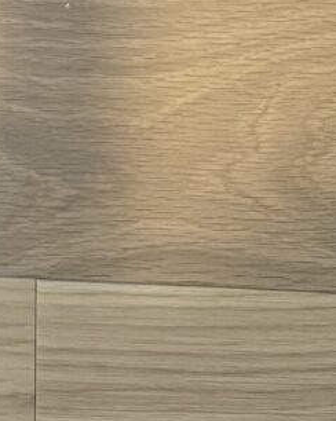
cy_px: -775
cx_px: -251
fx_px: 1955
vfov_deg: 9.8
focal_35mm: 157
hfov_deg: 9.4
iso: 400
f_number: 1.78
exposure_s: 1/60
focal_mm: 6.76
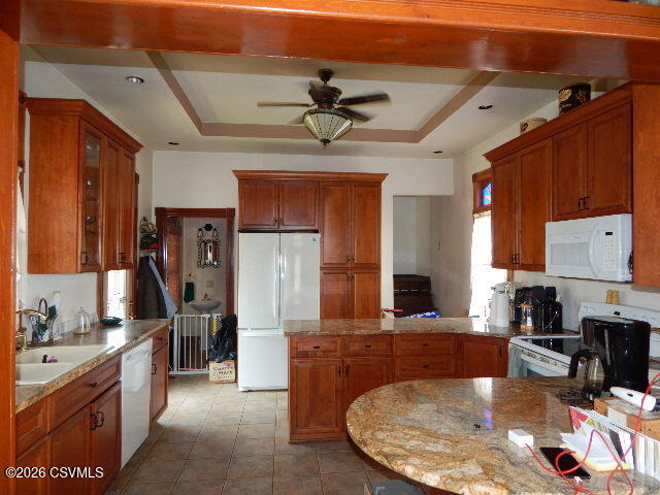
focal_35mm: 22
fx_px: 419
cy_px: 248
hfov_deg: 76.4
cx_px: 330
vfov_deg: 61.1
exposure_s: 1/30
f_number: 3
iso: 200
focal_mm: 4
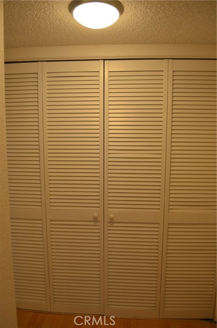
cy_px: 164
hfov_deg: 47.7
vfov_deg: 67.5
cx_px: 108
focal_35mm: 27
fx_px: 245
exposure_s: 1/80
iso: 400
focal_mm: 18
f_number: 4.5
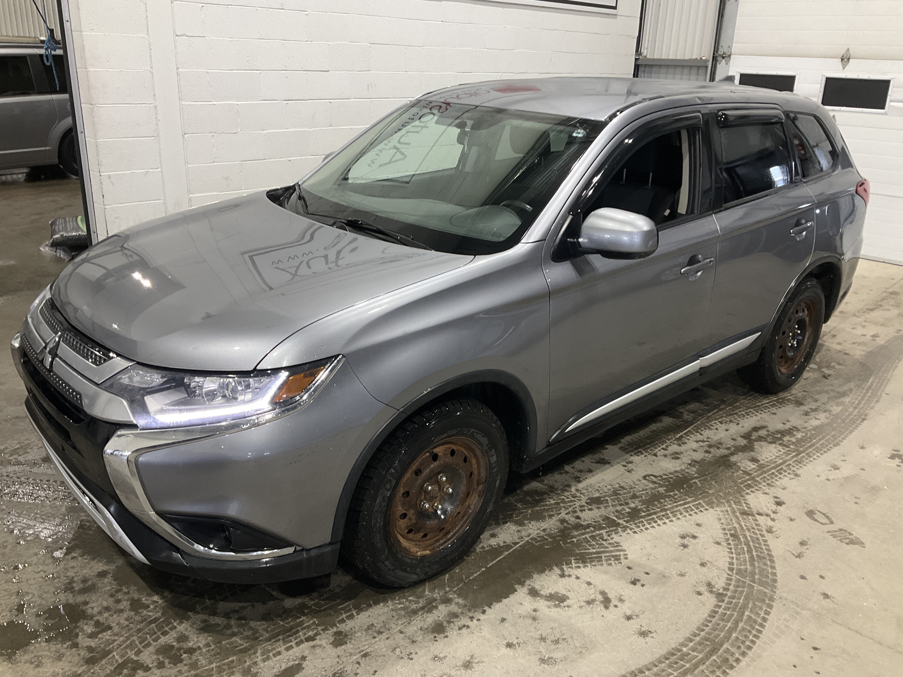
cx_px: 452
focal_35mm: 29
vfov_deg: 48.2
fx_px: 756
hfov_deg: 61.7
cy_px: 338
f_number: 1.8
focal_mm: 3
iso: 64
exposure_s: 1/60
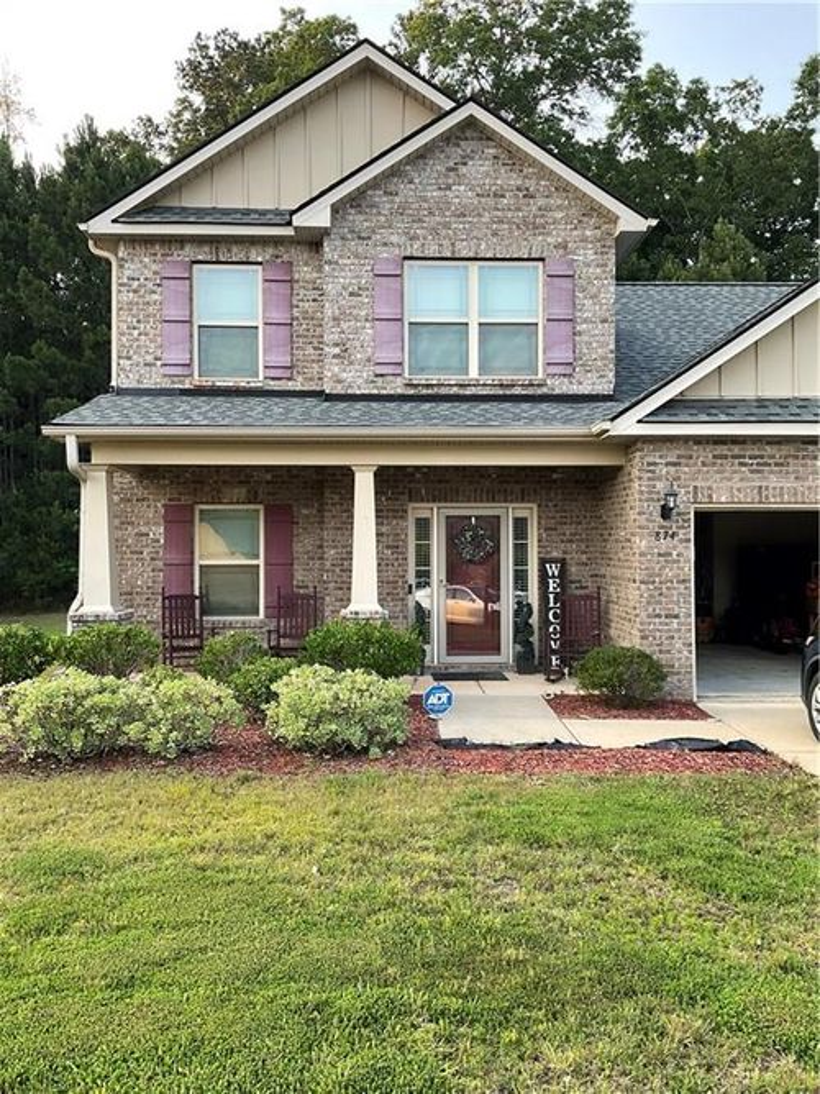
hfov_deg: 48.2
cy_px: 547
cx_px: 410
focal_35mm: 29
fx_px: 916
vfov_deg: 61.7
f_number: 1.8
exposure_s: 1/120
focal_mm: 3
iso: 20
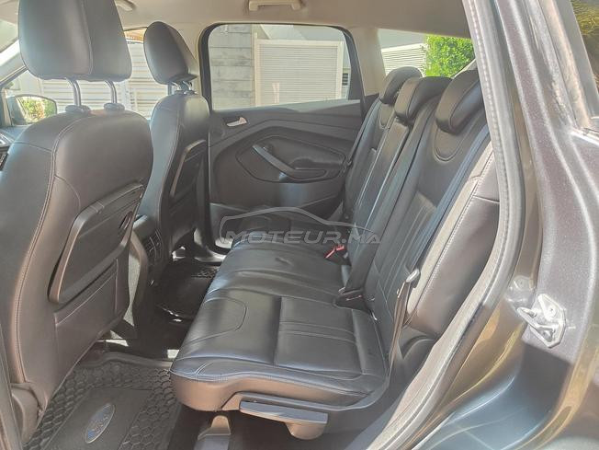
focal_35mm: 23
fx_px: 398
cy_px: 225
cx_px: 300
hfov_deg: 73.9
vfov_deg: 58.9
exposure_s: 1/86
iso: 191
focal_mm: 5.59
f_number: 1.88
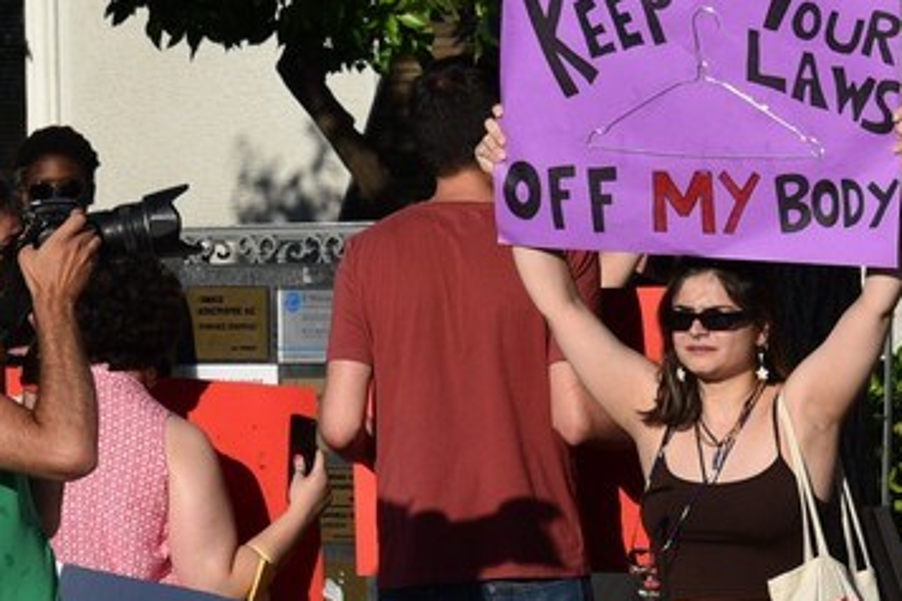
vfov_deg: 5.3
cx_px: 687
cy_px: 362
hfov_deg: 7.9
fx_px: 6489
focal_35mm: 259
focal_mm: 120
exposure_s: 1/400
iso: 100
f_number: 8
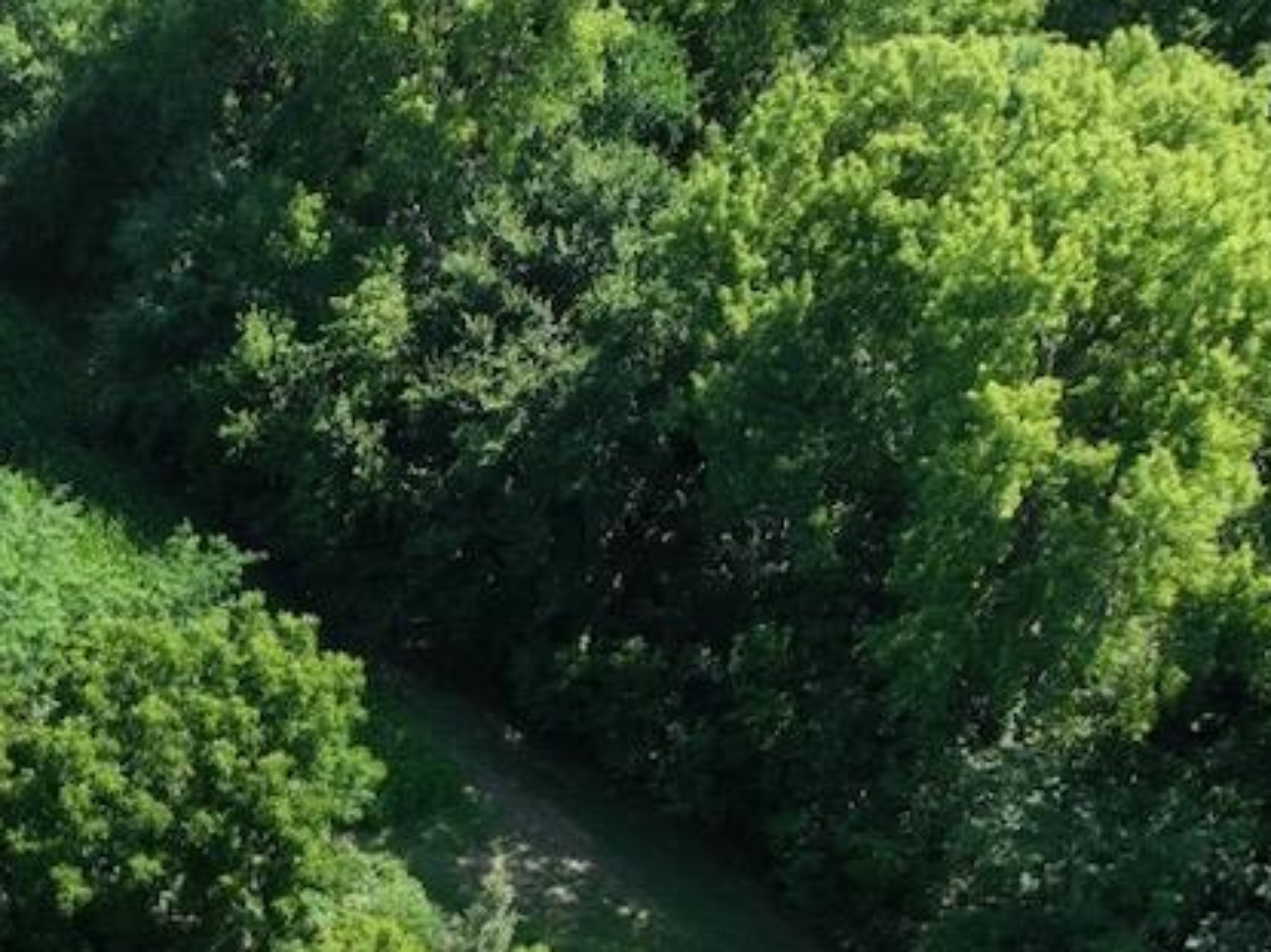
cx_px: -181
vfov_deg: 18.3
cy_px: 1301
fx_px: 2716
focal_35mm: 74
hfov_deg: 24.3
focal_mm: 12.29
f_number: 2.8
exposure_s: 1/1000
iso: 120
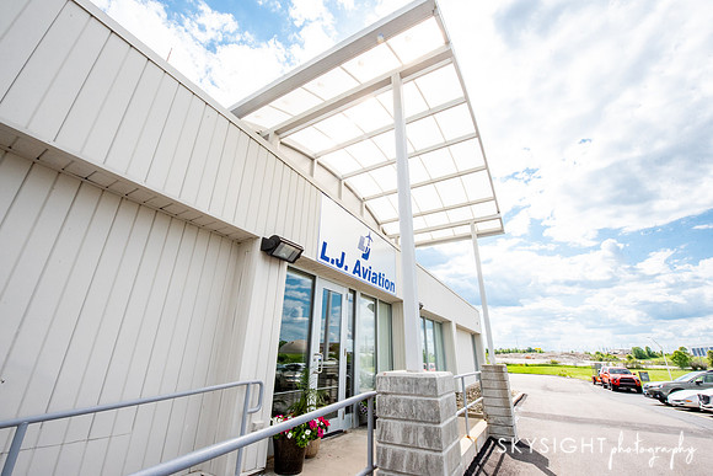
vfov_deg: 79.3
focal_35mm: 15
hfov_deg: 102.3
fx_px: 287
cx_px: 355
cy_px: 236
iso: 2000
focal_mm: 14
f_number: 22
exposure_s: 1/400
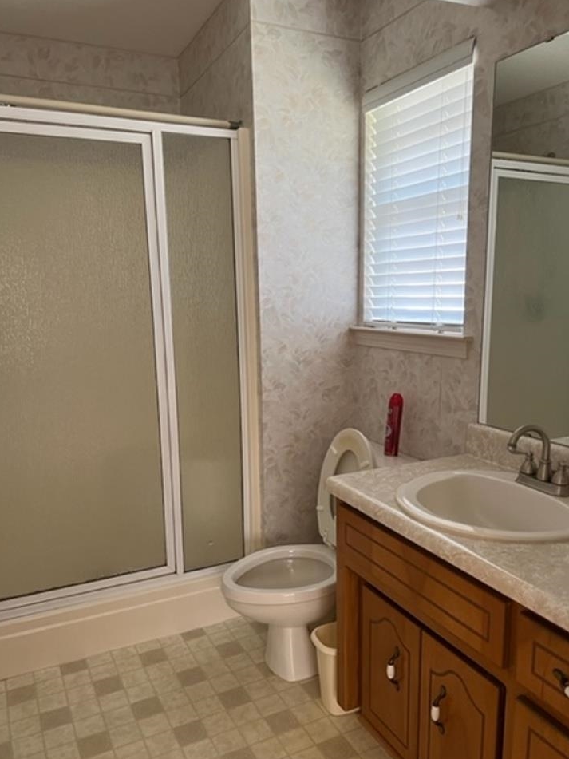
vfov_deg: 63.4
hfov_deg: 49.7
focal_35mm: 28
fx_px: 614
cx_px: 289
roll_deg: -0.1
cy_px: 399
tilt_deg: -9.8
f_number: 1.5
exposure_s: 1/60
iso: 125
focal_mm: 5.7
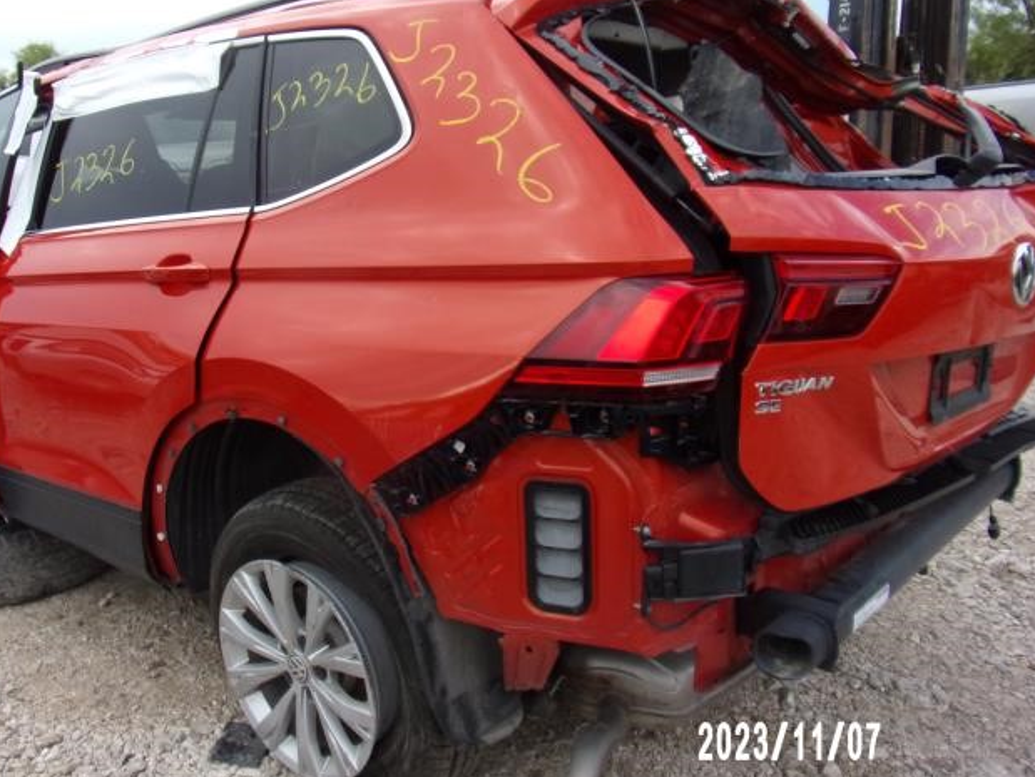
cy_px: 351
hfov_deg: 57.8
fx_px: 927
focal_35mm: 31
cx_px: 410
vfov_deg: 45.4
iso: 80
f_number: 3.3
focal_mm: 4.3
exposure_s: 1/125
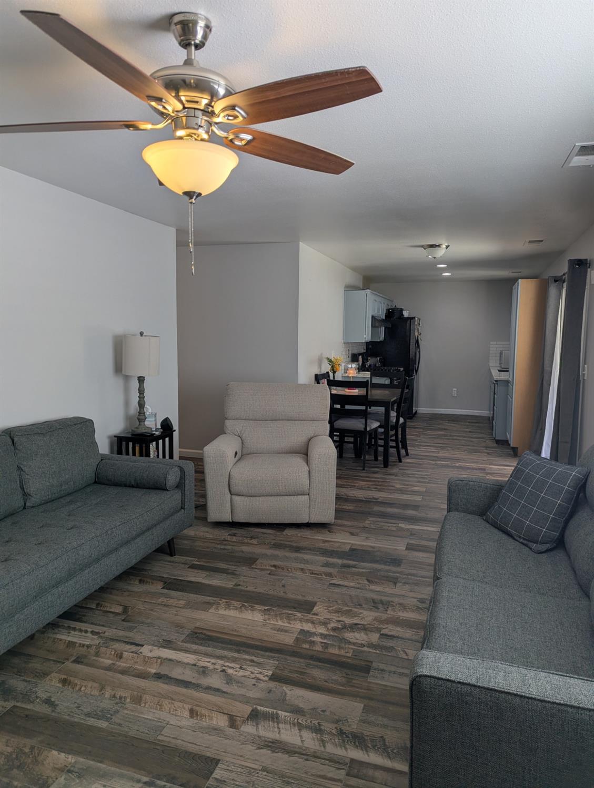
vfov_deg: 71.5
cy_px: 394
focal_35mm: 24
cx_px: 297
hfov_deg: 56.9
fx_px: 548
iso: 44
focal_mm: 6.81
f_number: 1.85
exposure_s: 1/136
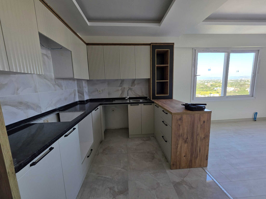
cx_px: 133
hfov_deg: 106.2
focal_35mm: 13
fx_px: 100
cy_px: 100
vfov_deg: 89.9
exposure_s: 1/359
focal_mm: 2.2
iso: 160
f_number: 1.9
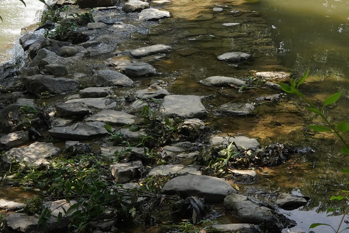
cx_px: 228
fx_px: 931
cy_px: -4
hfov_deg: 21.2
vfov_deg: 14.0
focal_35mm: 96
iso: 800
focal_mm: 35
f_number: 14
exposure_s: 1/200
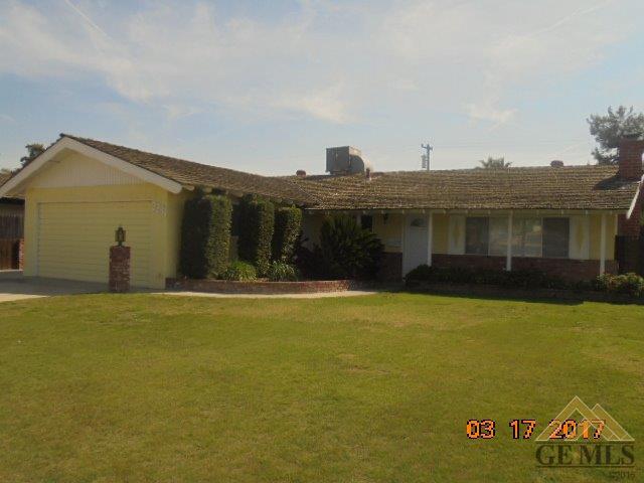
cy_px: 242
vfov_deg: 48.2
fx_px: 540
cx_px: 322
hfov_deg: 61.7
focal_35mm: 29
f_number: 3.7
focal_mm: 5.3
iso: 100
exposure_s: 1/1500
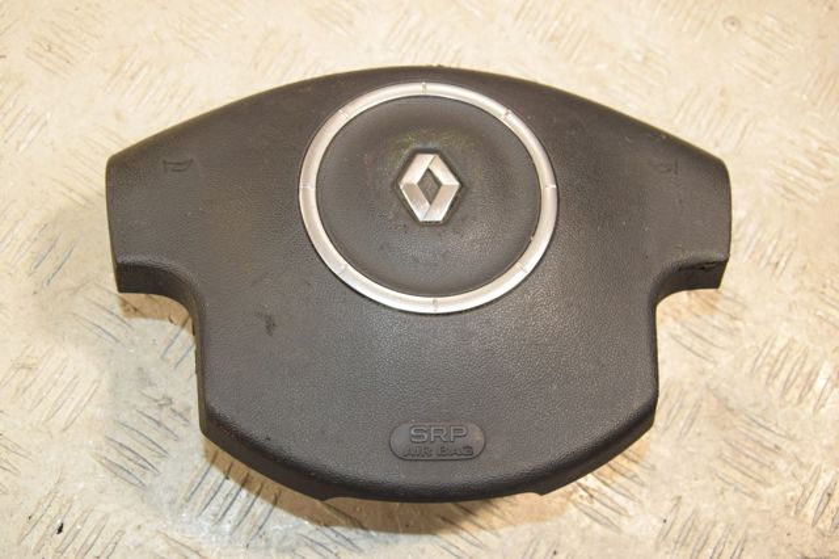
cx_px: 420
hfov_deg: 37.9
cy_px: 280
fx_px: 1223
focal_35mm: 52
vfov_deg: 25.7
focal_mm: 35
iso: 800
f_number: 6.3
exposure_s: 1/200
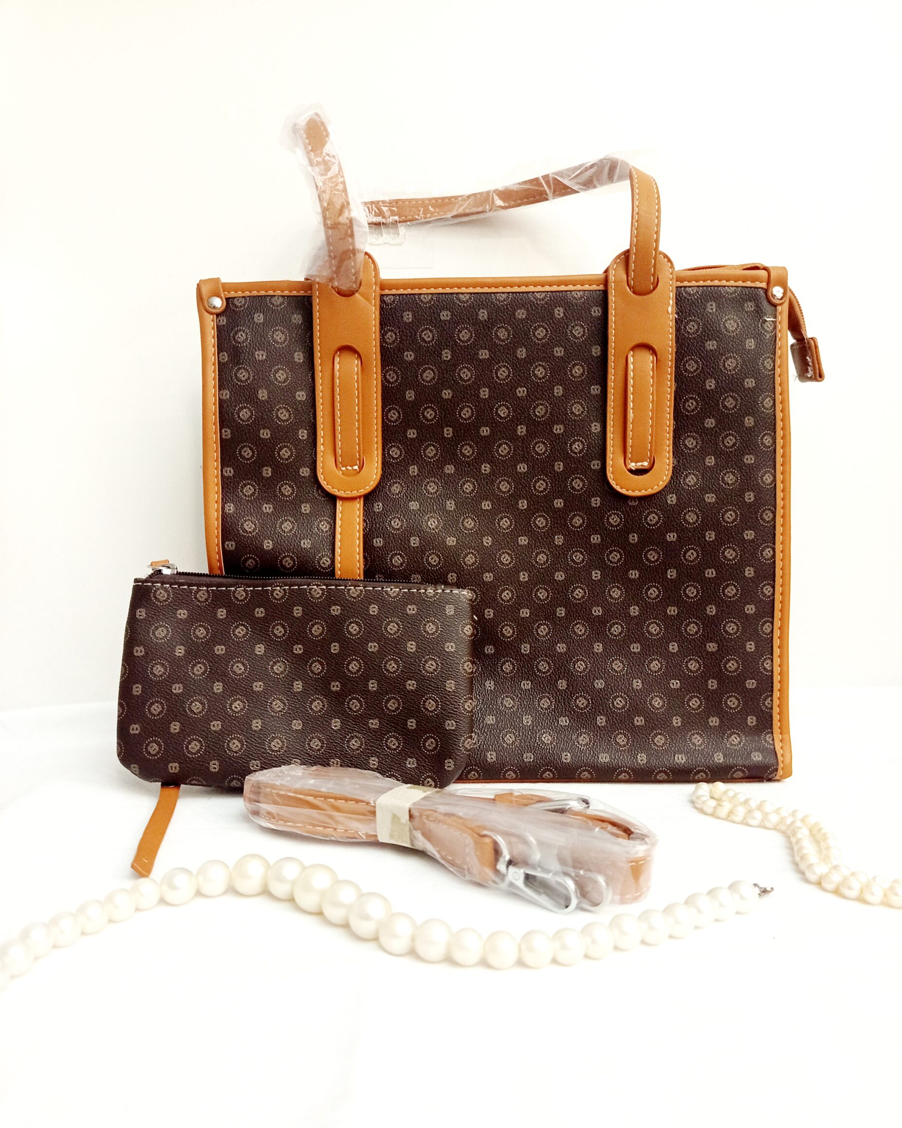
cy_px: 617
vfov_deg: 65.9
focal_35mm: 26
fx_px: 868
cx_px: 460
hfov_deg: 54.9
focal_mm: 5.24
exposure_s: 1/20
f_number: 1.7
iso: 2408
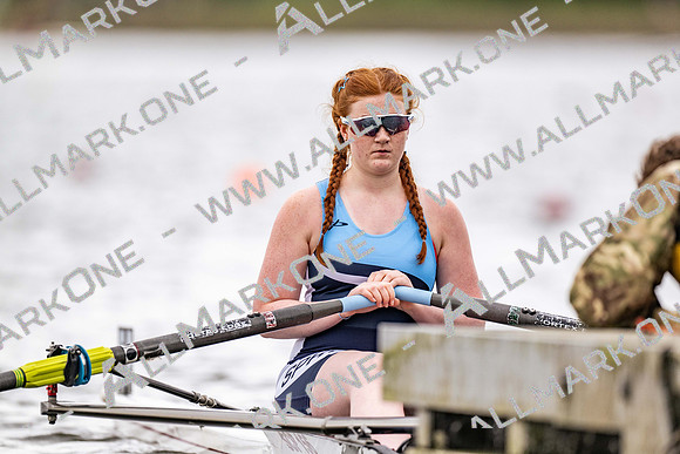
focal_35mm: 600
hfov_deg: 3.4
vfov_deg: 2.3
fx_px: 11335
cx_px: 340
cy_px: 227
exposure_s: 1/2500
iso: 640
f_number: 4
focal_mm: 600
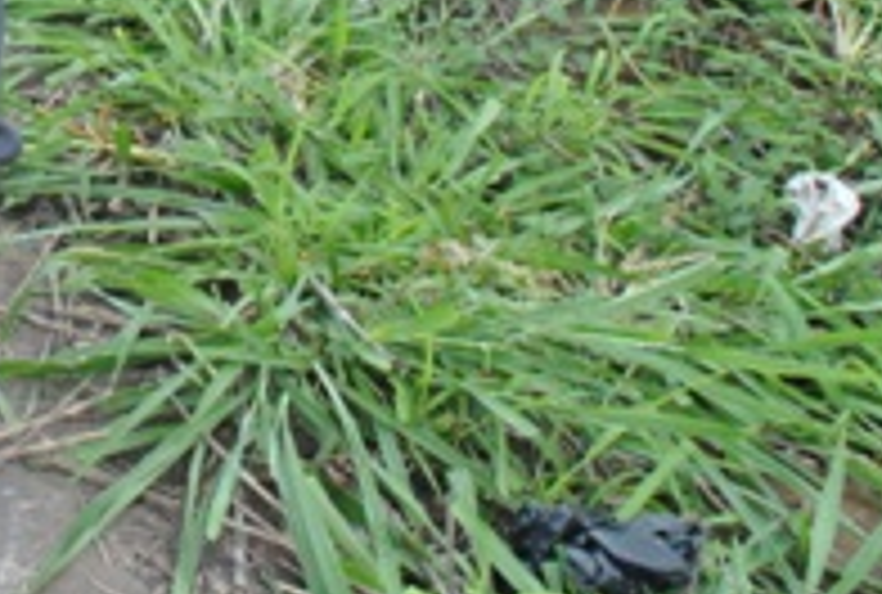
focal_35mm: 88
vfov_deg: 14.5
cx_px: -135
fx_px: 2163
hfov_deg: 21.6
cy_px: -320
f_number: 11
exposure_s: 1/500
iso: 1600
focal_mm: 18
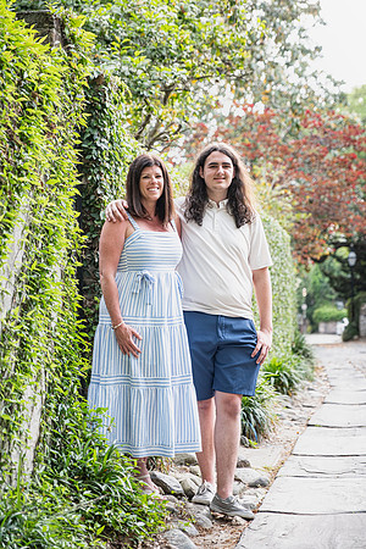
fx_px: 1266
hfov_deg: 16.5
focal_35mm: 83
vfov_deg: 24.5
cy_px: 274
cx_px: 183
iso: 200
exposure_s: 1/250
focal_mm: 55
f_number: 2.8
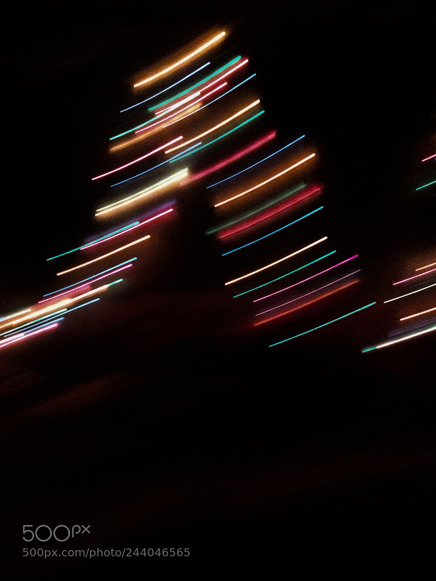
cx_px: 218
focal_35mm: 29
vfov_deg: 61.7
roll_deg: +5.3
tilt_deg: -9.8
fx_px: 487
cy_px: 290
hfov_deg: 48.2
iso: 2000
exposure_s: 1/17
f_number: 2.2
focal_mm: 4.15
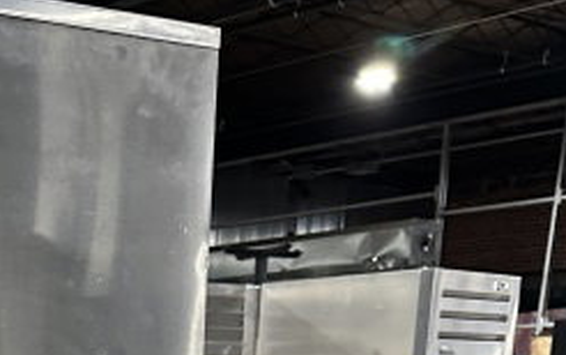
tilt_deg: -14.4
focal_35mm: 84
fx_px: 1296
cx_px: -74
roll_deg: -1.0
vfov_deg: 12.4
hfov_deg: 23.0
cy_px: 840
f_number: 1.78
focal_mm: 6.86
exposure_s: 1/60
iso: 400
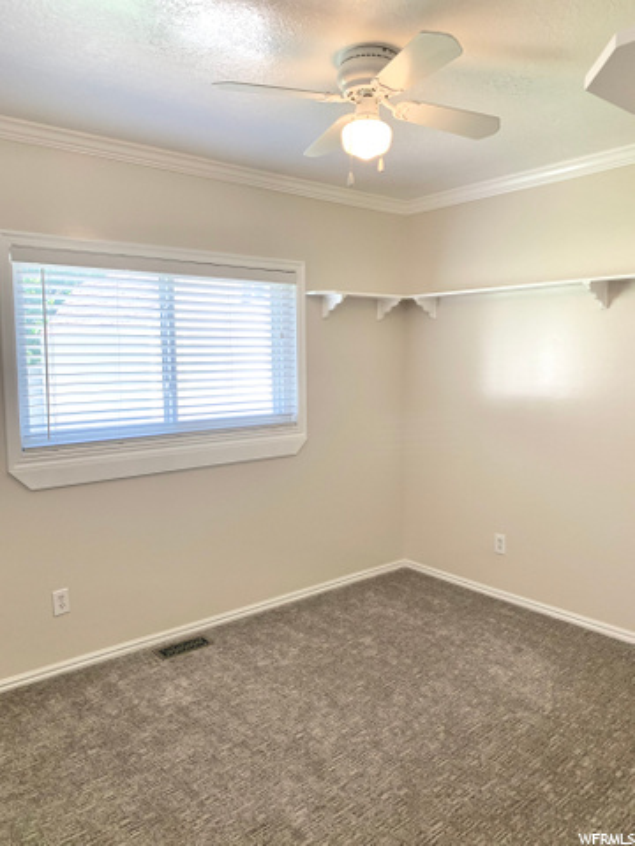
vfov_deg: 67.3
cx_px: 318
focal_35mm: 26
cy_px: 423
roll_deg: +0.2
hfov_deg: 53.1
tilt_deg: -5.9
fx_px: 636
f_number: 1.8
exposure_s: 1/120
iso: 100
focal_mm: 4.25
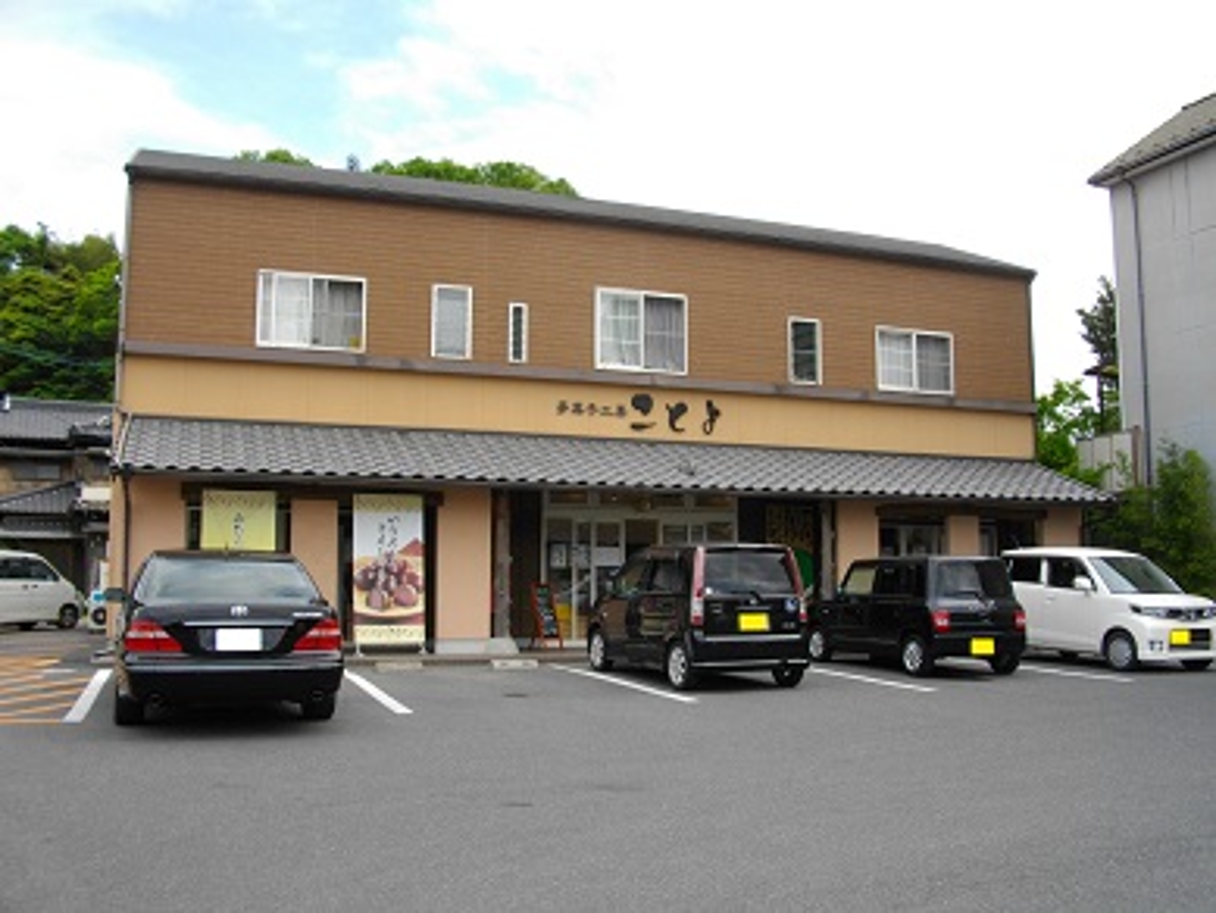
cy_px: 456
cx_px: 608
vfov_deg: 44.2
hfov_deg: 56.8
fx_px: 1124
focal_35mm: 32
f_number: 5.5
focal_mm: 5.7
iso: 100
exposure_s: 1/160
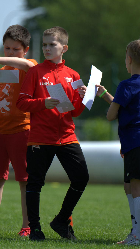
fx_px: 2817
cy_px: 124
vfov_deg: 5.1
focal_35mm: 427
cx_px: 44
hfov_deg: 2.8
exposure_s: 1/1000
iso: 100
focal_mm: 180
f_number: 2.8
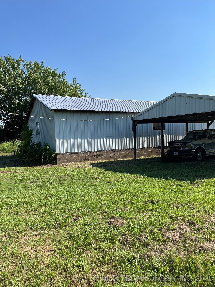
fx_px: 215
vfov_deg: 67.3
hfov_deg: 53.1
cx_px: 108
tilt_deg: -3.7
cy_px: 144
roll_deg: +1.3
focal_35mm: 26
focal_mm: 5.1
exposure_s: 1/3623
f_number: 1.6
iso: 50
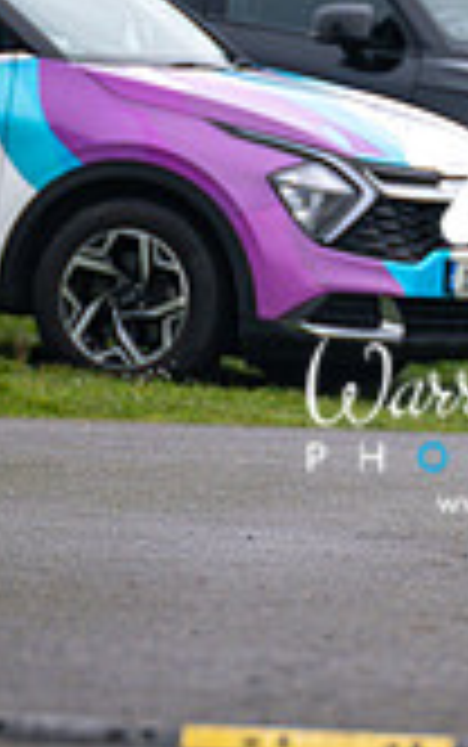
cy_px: 315
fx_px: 32575
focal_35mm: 1599
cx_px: 598
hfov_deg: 0.8
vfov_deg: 1.3
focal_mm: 300
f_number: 2.8
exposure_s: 1/1600
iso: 280
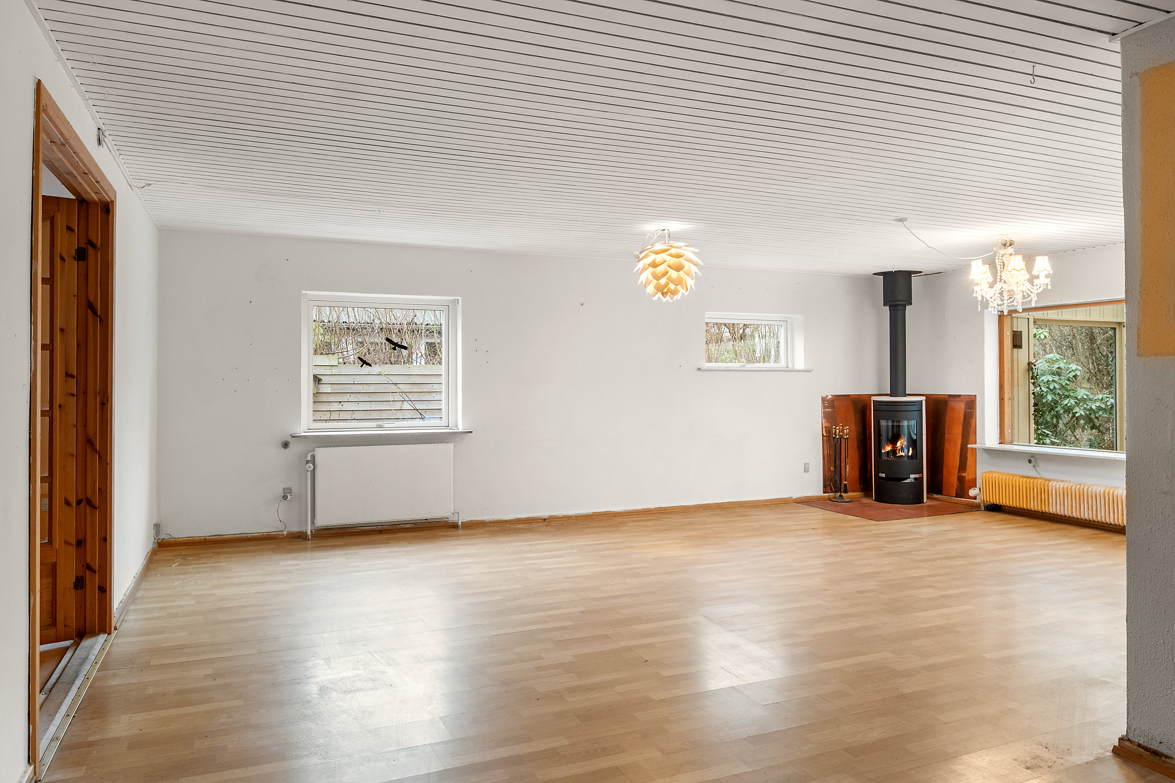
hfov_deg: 71.5
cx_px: 588
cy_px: 392
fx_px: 816
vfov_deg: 51.3
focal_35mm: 25
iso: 200
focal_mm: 16.6
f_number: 6.4
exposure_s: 1/1.25
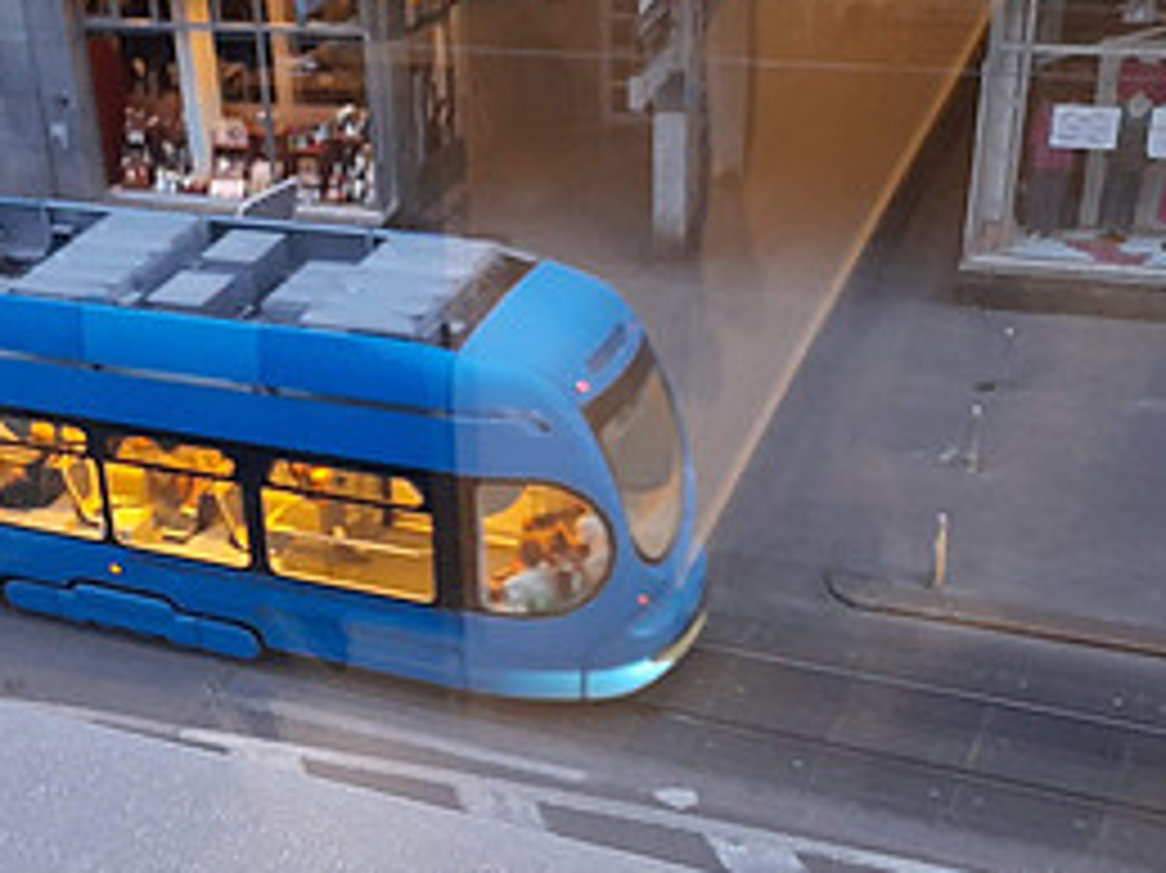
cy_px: 587
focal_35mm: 56
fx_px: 1885
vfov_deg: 25.9
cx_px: 176
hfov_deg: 33.0
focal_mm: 4.6
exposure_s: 1/33
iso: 320
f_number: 2
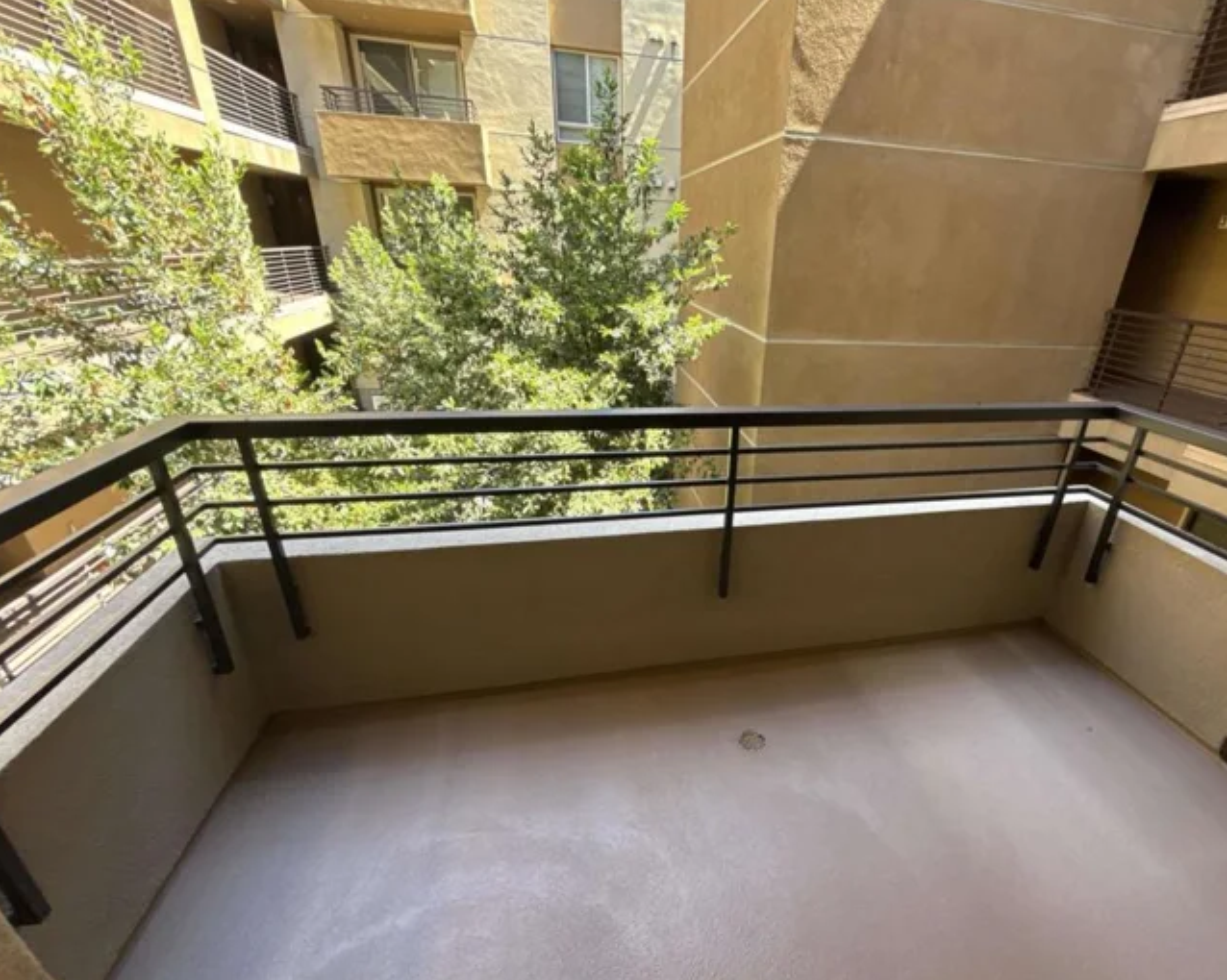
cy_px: 511
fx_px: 581
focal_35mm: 16
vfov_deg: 80.3
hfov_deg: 92.4
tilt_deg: -25.6
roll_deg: -3.2
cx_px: 707
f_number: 2.2
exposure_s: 1/99
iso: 125
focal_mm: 2.22
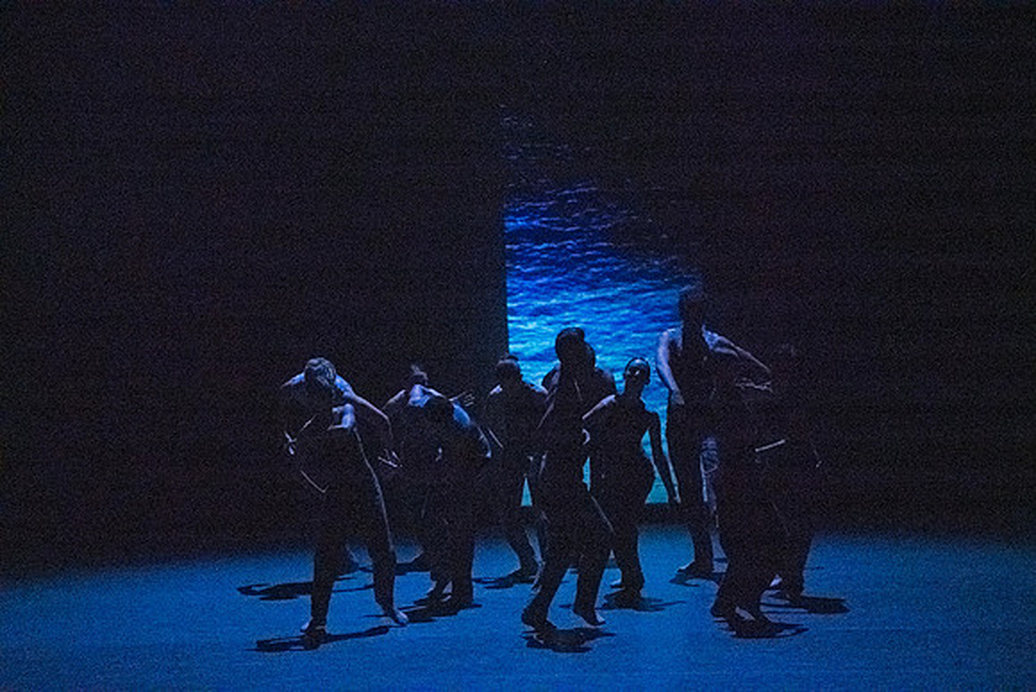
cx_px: 518
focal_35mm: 259
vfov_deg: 5.3
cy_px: 346
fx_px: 7455
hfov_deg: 7.9
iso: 25600
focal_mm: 259
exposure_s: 1/400
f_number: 5.6
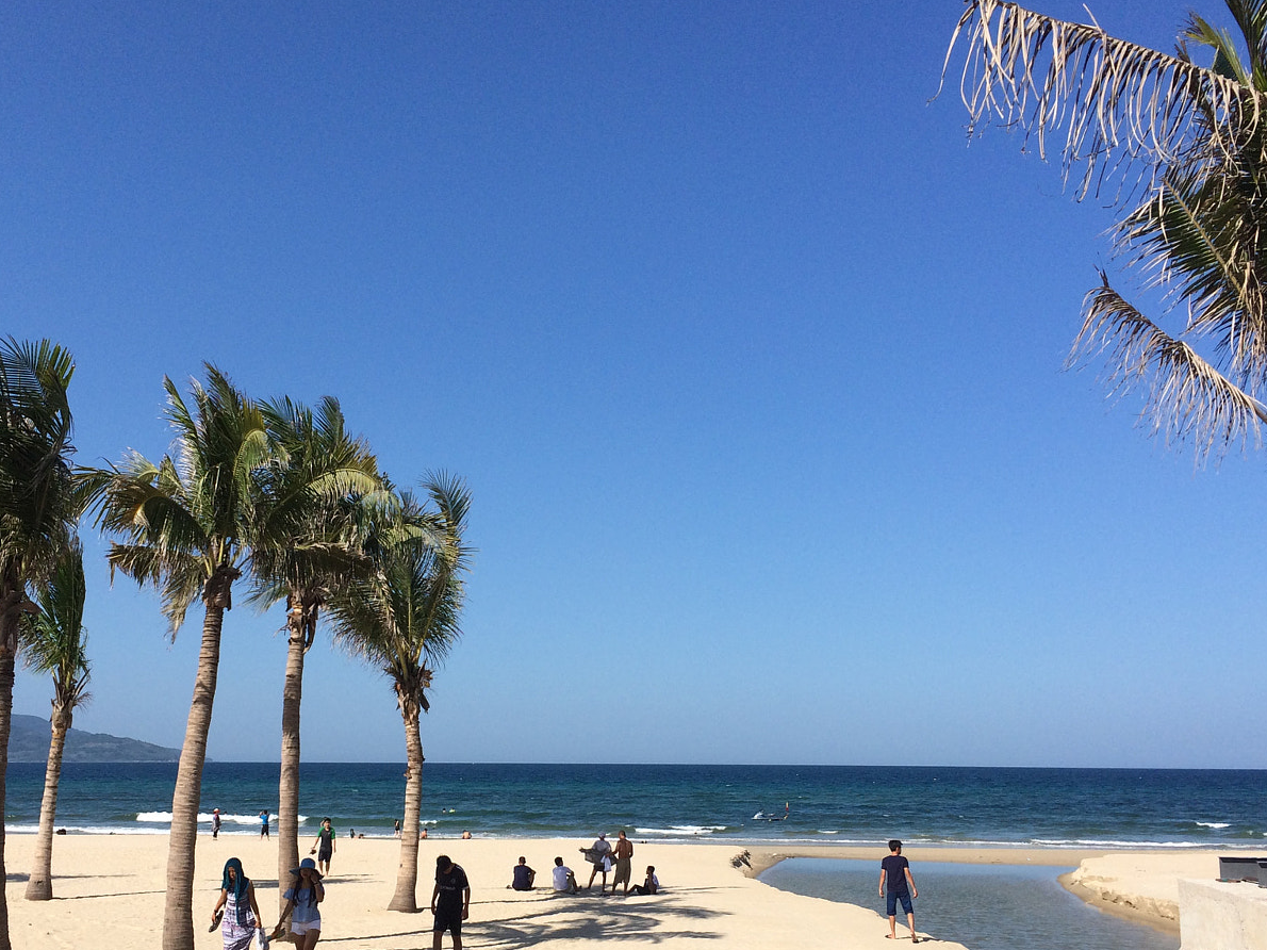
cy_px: 564
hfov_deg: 47.6
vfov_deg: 36.7
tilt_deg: +8.5
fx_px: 1427
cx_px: 507
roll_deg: +0.1
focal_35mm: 39
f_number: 2.2
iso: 32
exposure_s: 1/2933
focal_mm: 4.15
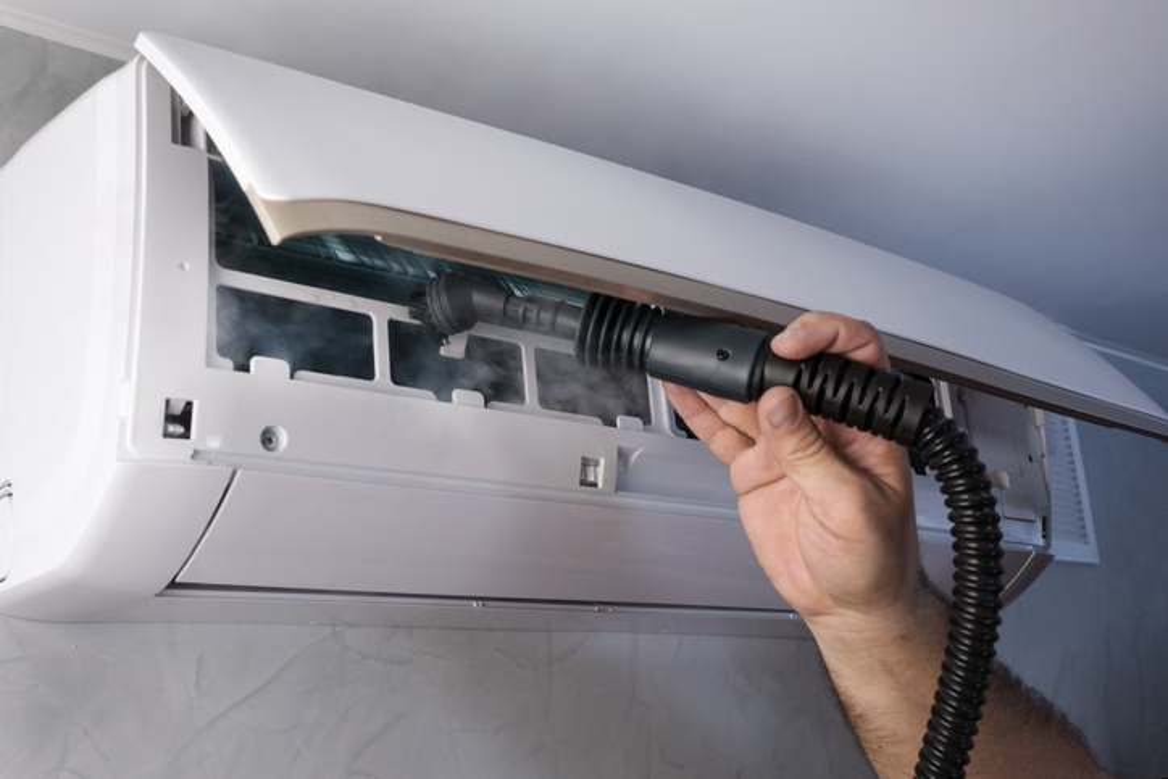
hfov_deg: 53.1
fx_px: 1168
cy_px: 390
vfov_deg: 36.9
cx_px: 584
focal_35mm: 36
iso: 320
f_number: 5
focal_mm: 24
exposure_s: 1/80
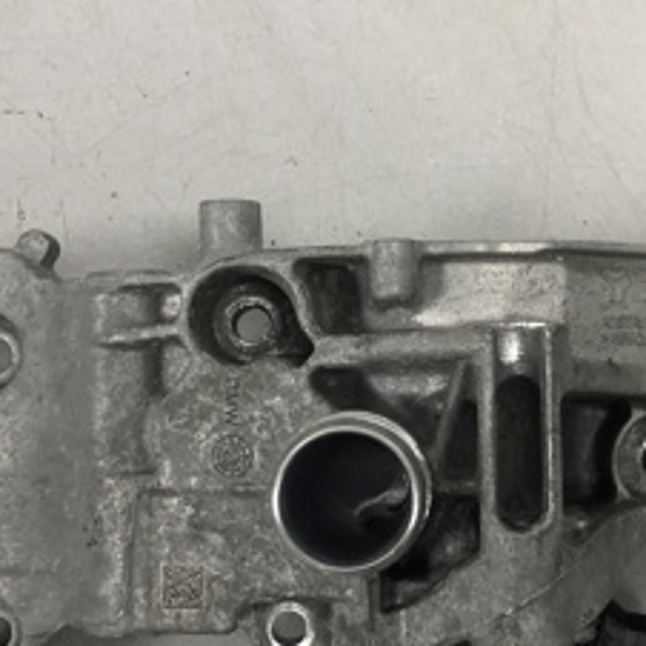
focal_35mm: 70
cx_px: 403
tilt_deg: -73.5
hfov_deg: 24.6
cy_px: 346
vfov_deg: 24.7
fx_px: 1478
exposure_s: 1/25
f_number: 1.8
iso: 32
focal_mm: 4
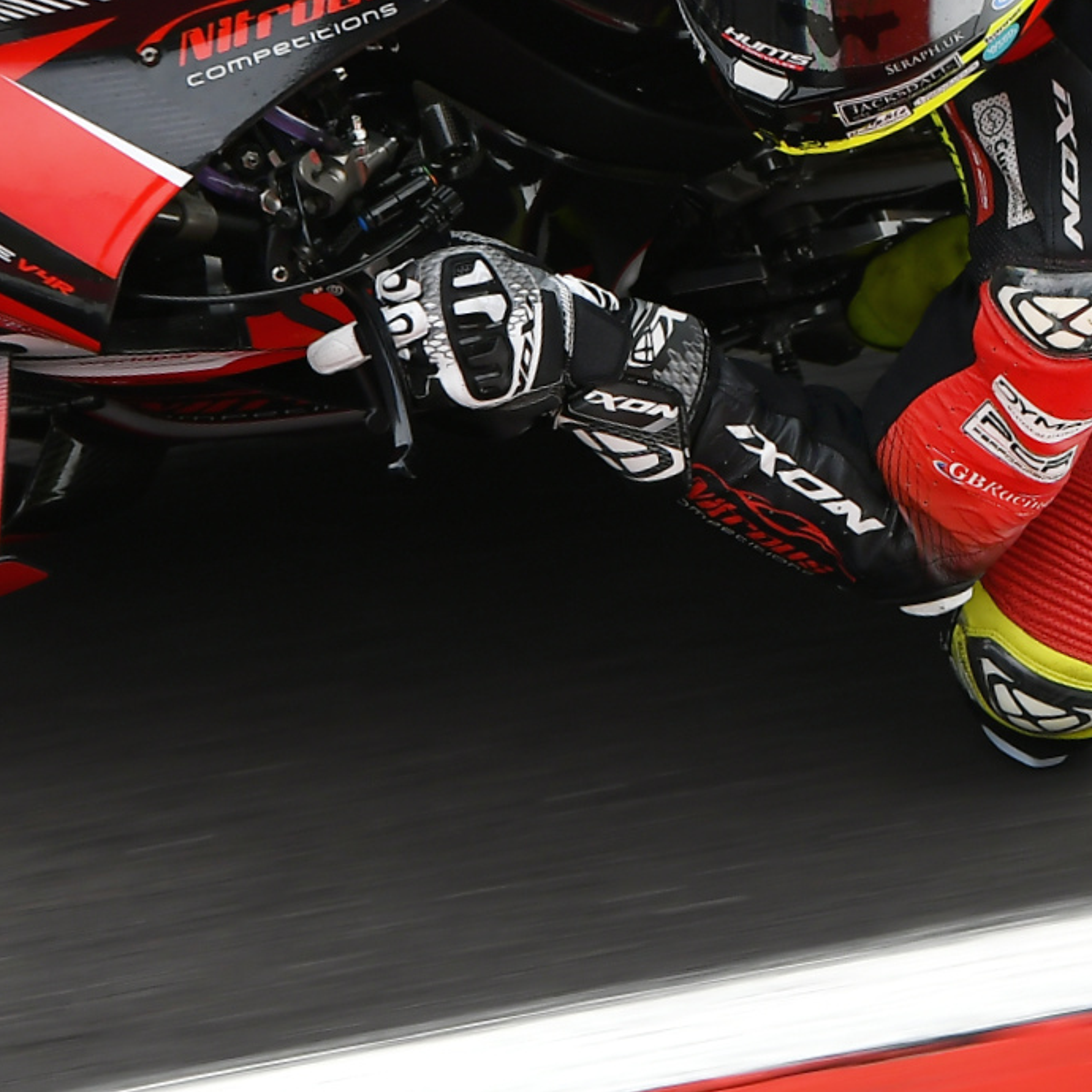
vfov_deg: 3.8
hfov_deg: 3.8
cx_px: 552
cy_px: 251
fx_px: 16497
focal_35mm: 462
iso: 140
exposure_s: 1/320
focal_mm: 125
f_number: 4
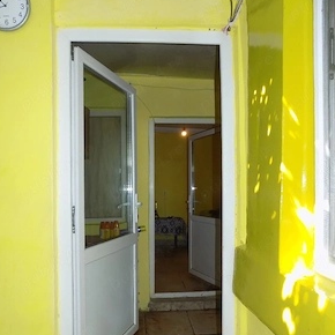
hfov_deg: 57.3
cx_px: 170
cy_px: 186
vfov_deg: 57.2
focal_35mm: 28
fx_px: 307
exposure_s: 1/30
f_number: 3.1
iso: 200
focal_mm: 4
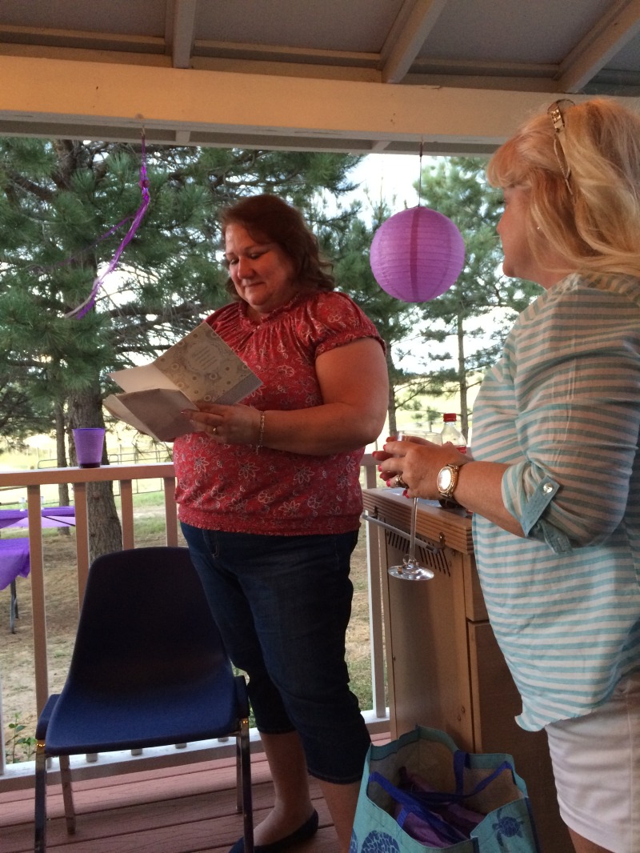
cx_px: 320
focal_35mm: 29
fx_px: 715
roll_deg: +3.0
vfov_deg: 61.6
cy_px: 426
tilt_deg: -3.9
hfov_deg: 48.2
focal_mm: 4.15
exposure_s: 1/24
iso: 320
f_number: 2.2
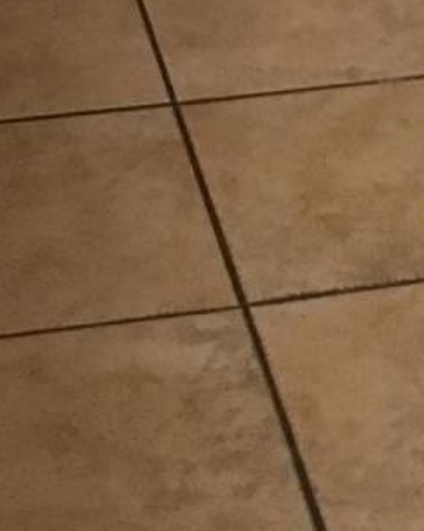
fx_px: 2919
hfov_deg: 8.1
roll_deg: -2.1
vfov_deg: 9.3
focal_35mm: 186
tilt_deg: -10.3
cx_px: 630
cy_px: -762
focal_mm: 4.15
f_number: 2.2
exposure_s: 1/30
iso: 200
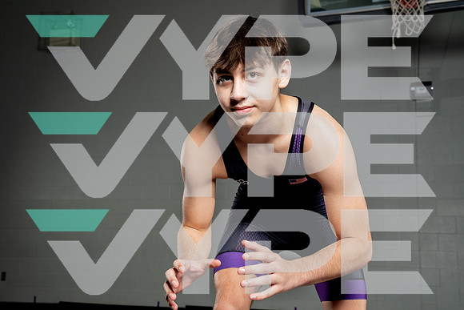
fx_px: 643
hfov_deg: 39.7
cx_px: 232
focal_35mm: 50
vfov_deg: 27.1
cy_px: 155
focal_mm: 47
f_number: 8
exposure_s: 1/250
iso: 400
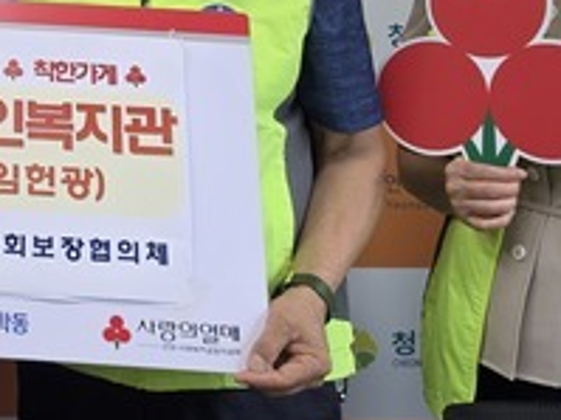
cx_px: -152
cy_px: -114
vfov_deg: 17.2
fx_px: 1312
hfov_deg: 21.9
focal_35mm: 81
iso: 50
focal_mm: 6.5
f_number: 1.4
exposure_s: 1/120
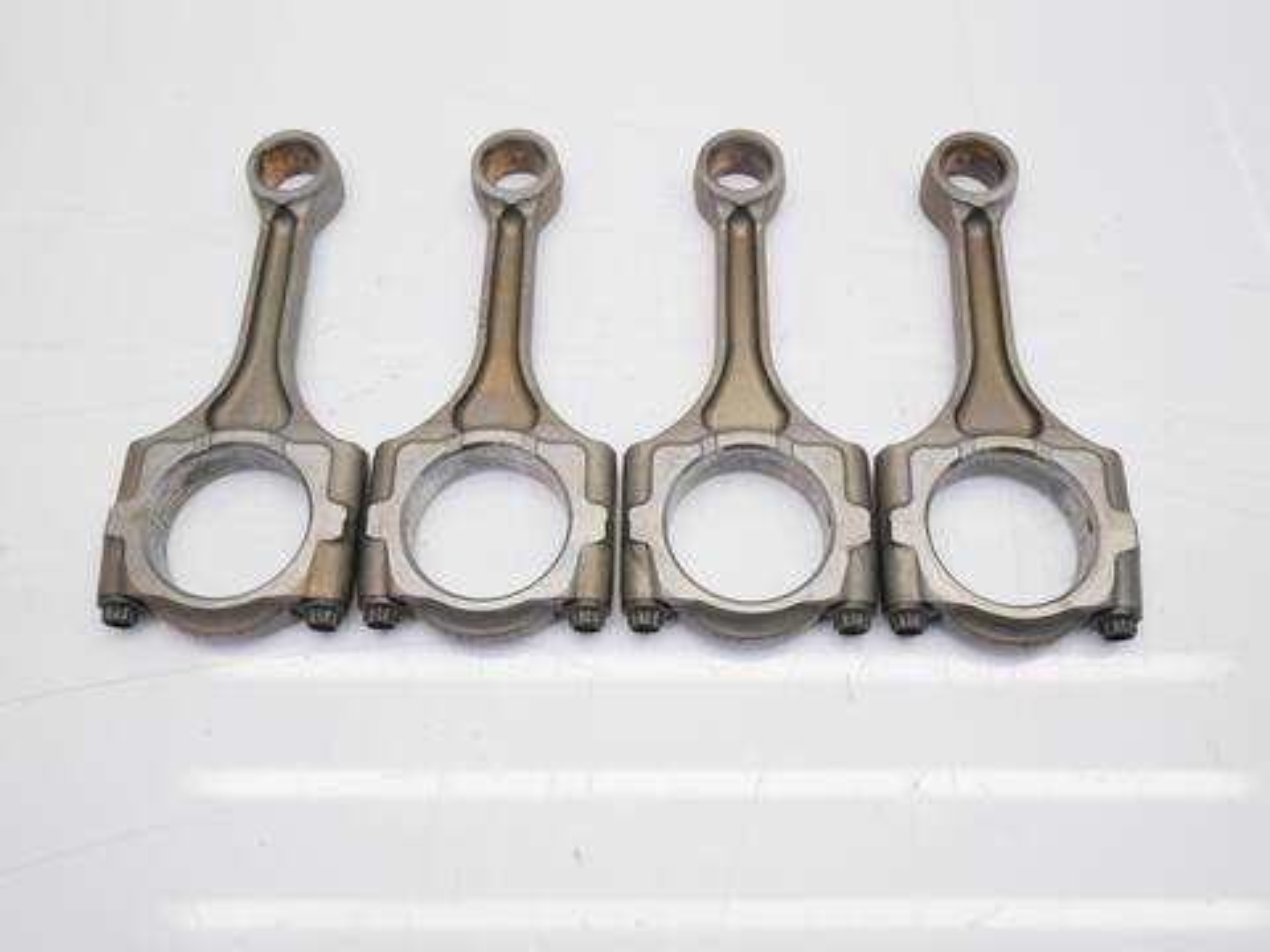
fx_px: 1174
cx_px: 635
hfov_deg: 56.8
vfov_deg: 44.2
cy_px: 476
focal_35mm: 32
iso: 200
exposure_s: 1/125
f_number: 4.5
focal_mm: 16
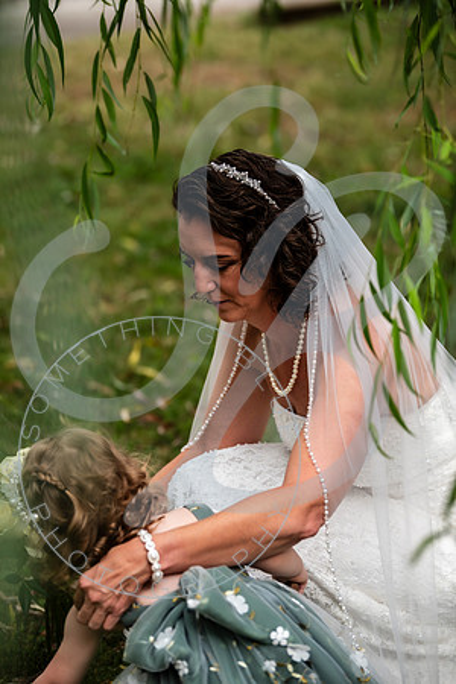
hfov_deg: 12.5
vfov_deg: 18.6
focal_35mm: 110
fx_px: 2090
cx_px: 228
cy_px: 342
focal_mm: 110
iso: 400
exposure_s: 1/800
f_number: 2.8
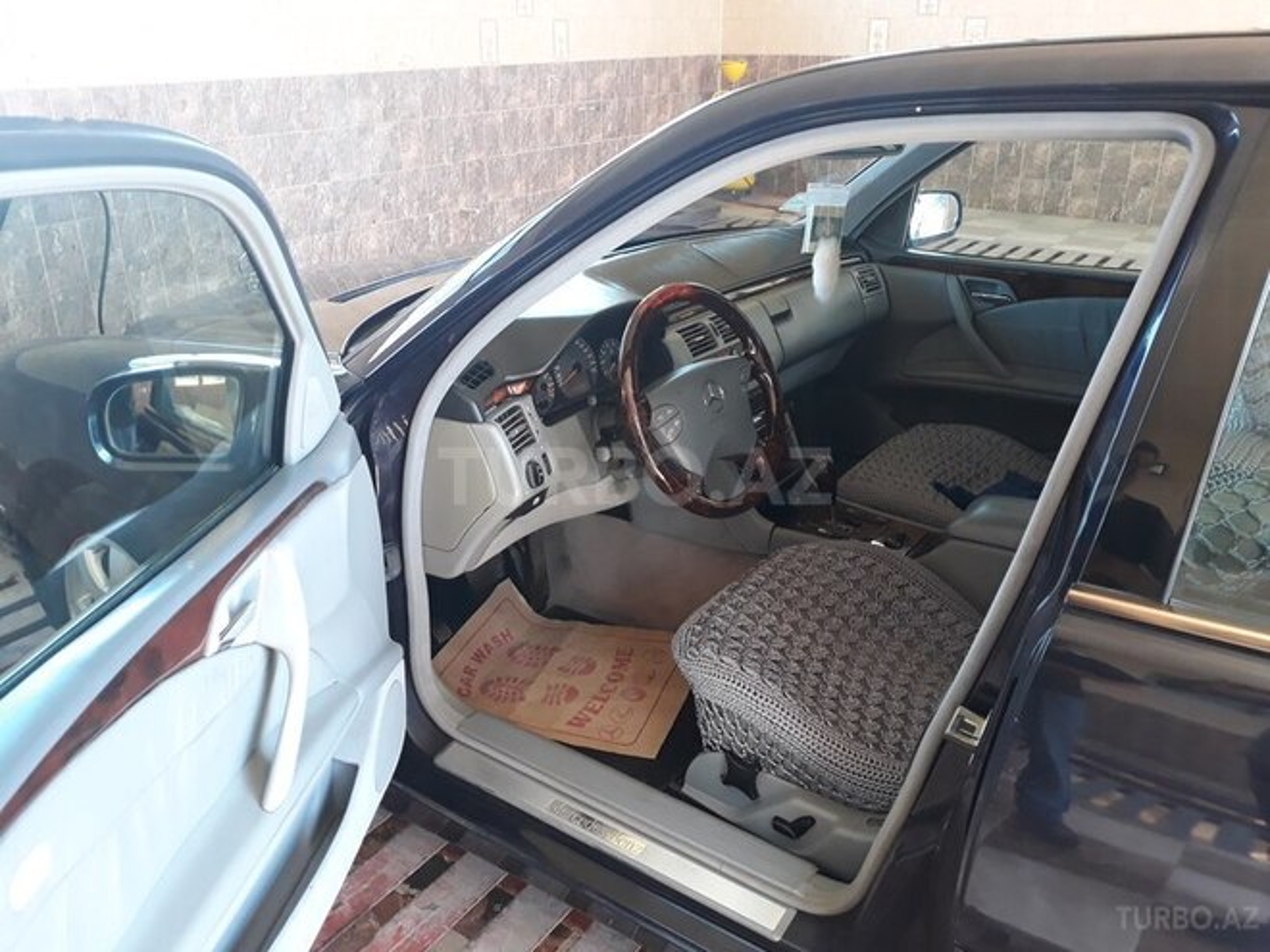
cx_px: 635
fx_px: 991
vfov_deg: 51.4
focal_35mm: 27
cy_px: 476
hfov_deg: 65.3
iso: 160
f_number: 1.7
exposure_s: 1/50
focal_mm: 3.71
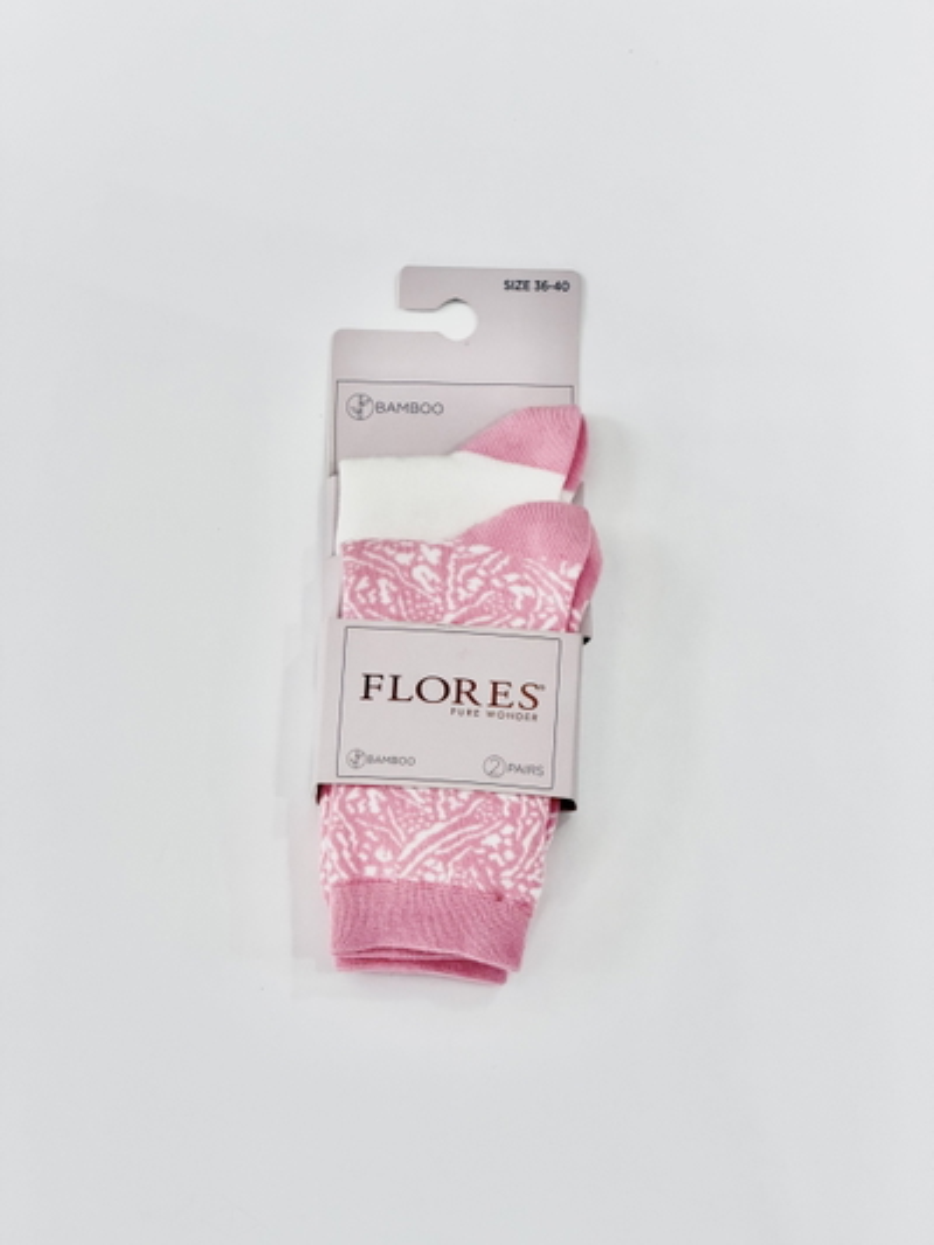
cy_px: 622
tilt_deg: -79.4
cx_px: 467
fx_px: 3596
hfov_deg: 14.8
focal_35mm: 100
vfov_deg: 19.6
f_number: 2.8
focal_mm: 16.89
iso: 320
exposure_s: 1/100
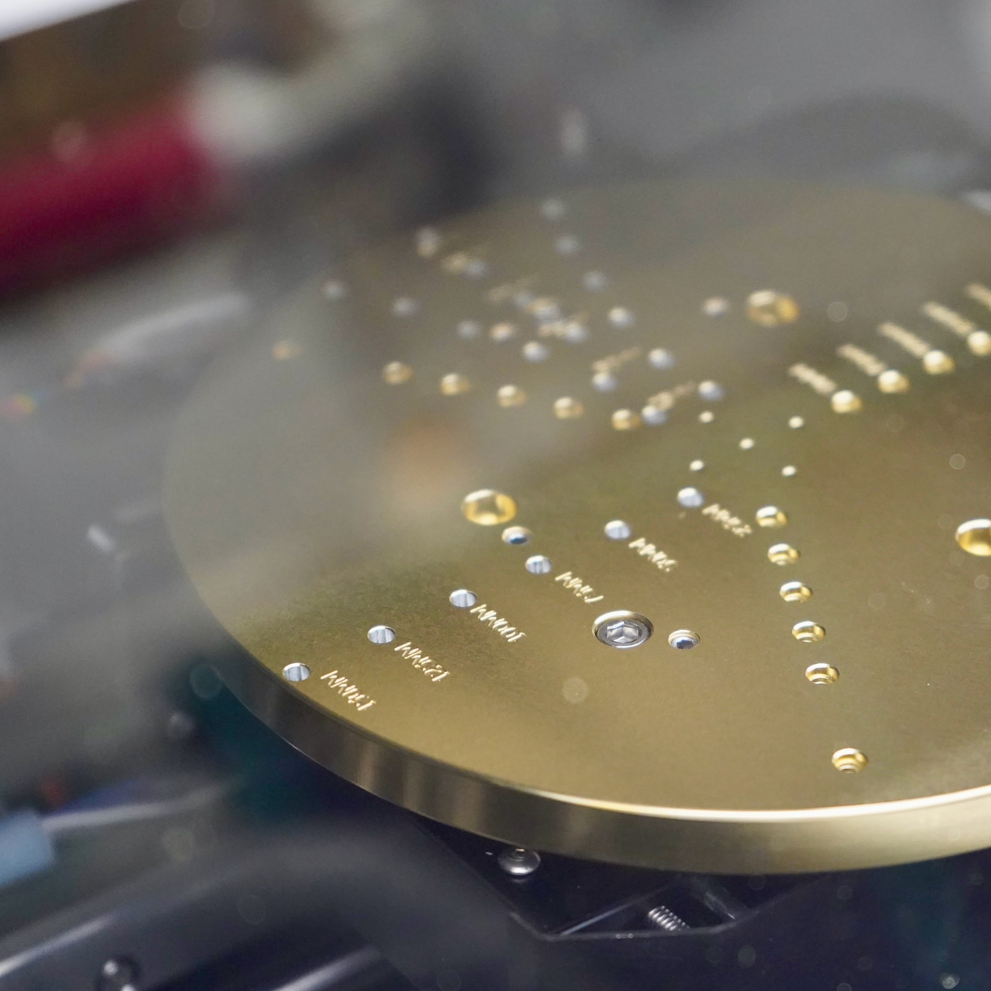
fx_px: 2915
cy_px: 494
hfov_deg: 19.2
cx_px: 726
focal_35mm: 90
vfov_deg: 19.3
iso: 6400
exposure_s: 1/160
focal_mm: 70
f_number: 5.6
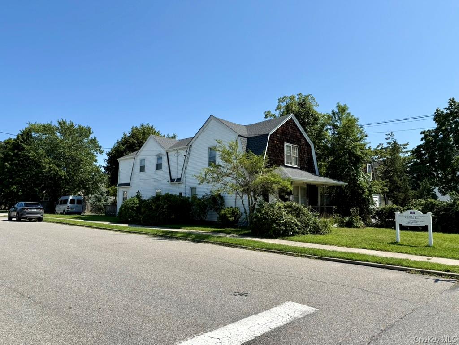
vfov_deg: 56.8
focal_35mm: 24
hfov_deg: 71.6
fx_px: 318
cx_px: 230
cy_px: 172
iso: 80
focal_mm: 6.76
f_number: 1.78
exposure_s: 1/4975
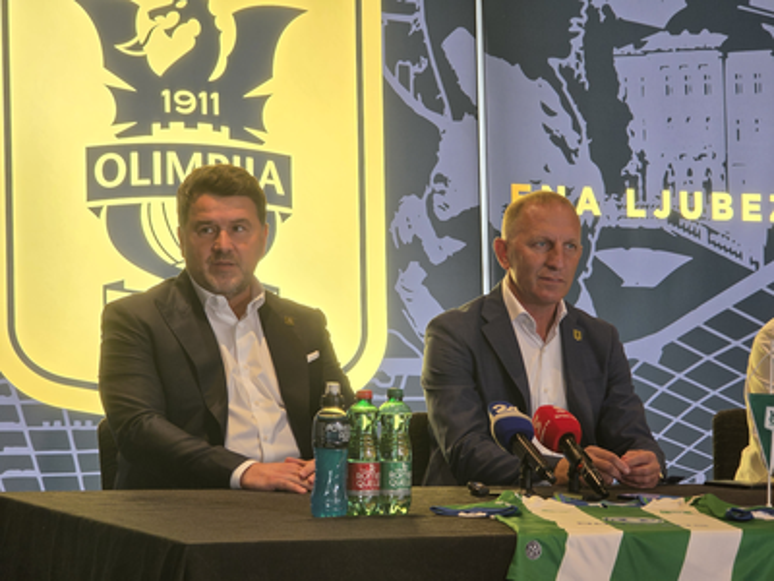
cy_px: 290
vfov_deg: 12.9
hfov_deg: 17.1
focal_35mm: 115
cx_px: 387
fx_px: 2571
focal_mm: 18.6
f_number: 3.4
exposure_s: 1/33.3
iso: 250
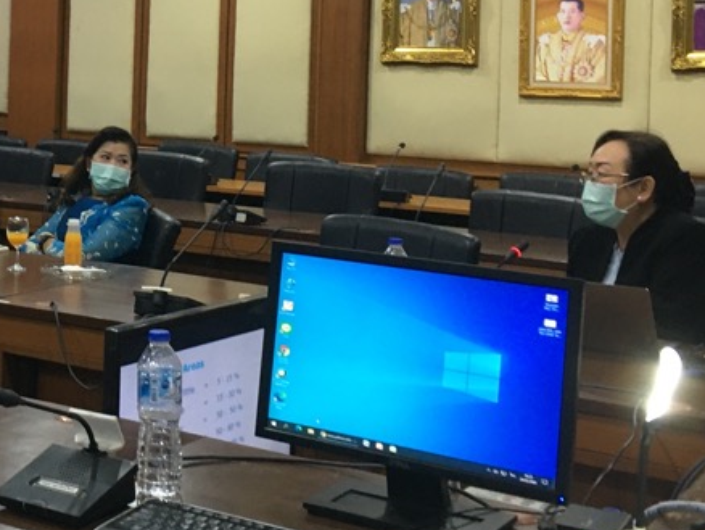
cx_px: 29
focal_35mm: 68
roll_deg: -2.0
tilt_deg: -0.5
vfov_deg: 21.2
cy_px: 64
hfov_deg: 27.2
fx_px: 1386
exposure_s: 1/33
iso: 125
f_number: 2.2
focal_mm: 4.15
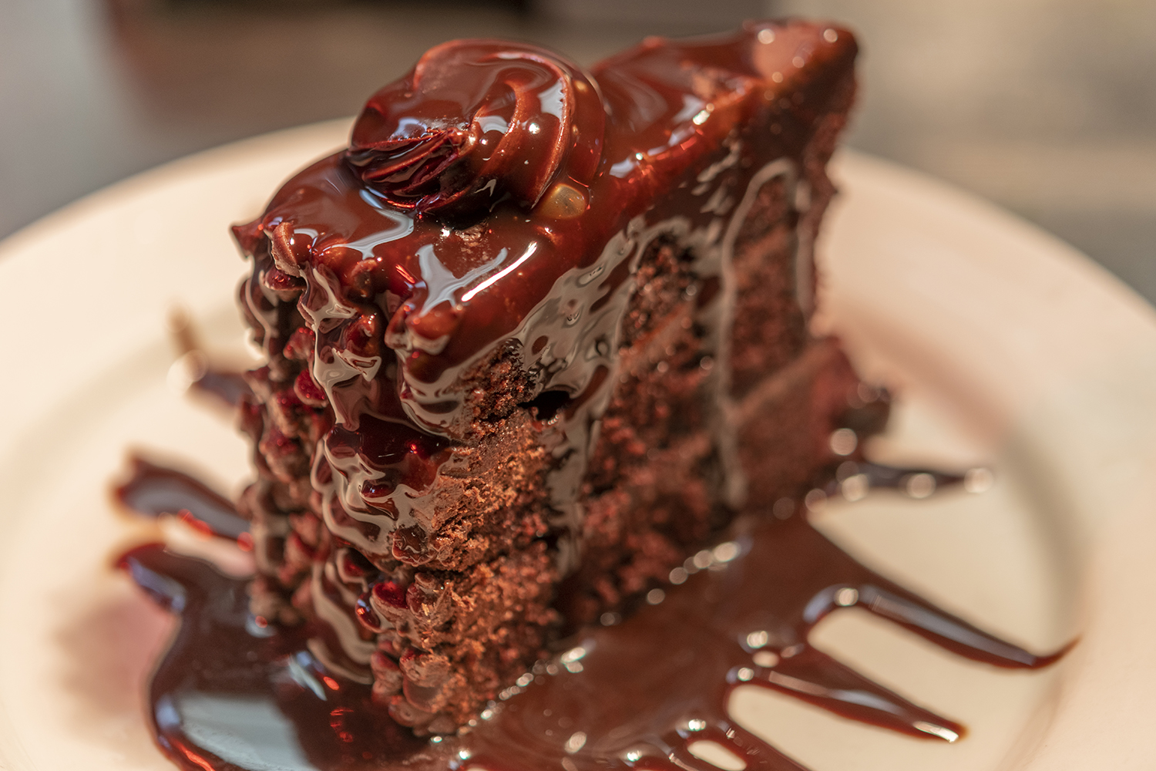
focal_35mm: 60
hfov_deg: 33.4
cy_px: 386
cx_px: 578
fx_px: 1927
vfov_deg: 22.6
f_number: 3
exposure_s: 1/125
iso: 160
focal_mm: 60
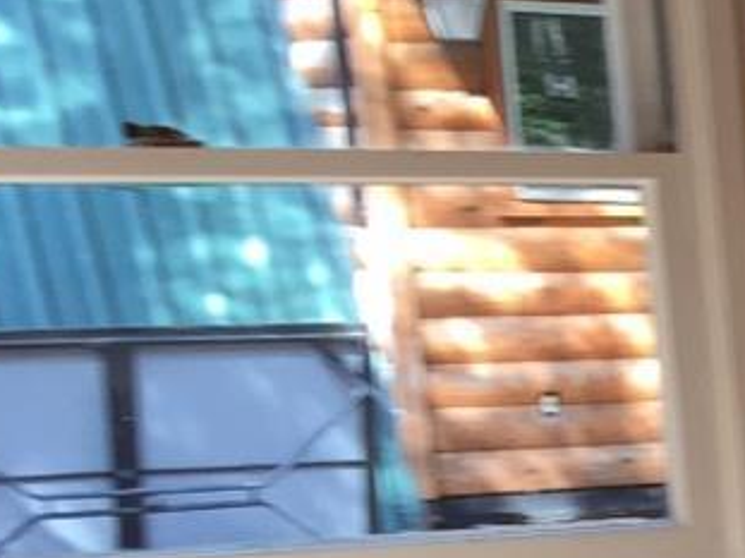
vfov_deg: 10.2
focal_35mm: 140
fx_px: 3012
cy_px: 877
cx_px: 1533
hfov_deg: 12.3
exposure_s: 1/40
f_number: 2.2
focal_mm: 4.15
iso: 32
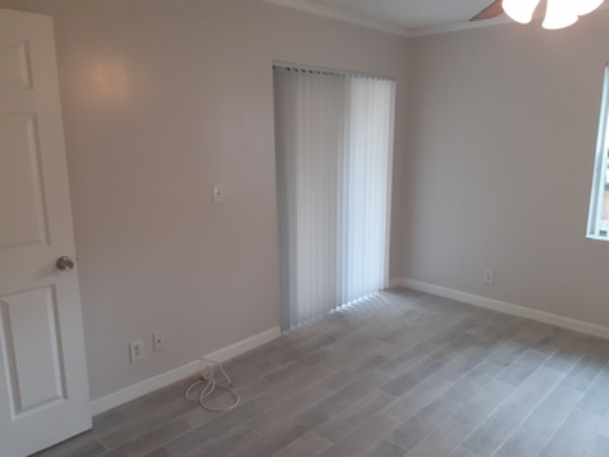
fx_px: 475
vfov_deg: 51.4
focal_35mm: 27
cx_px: 304
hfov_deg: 65.3
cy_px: 228
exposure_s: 1/60
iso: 125
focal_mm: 3.6
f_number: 1.9
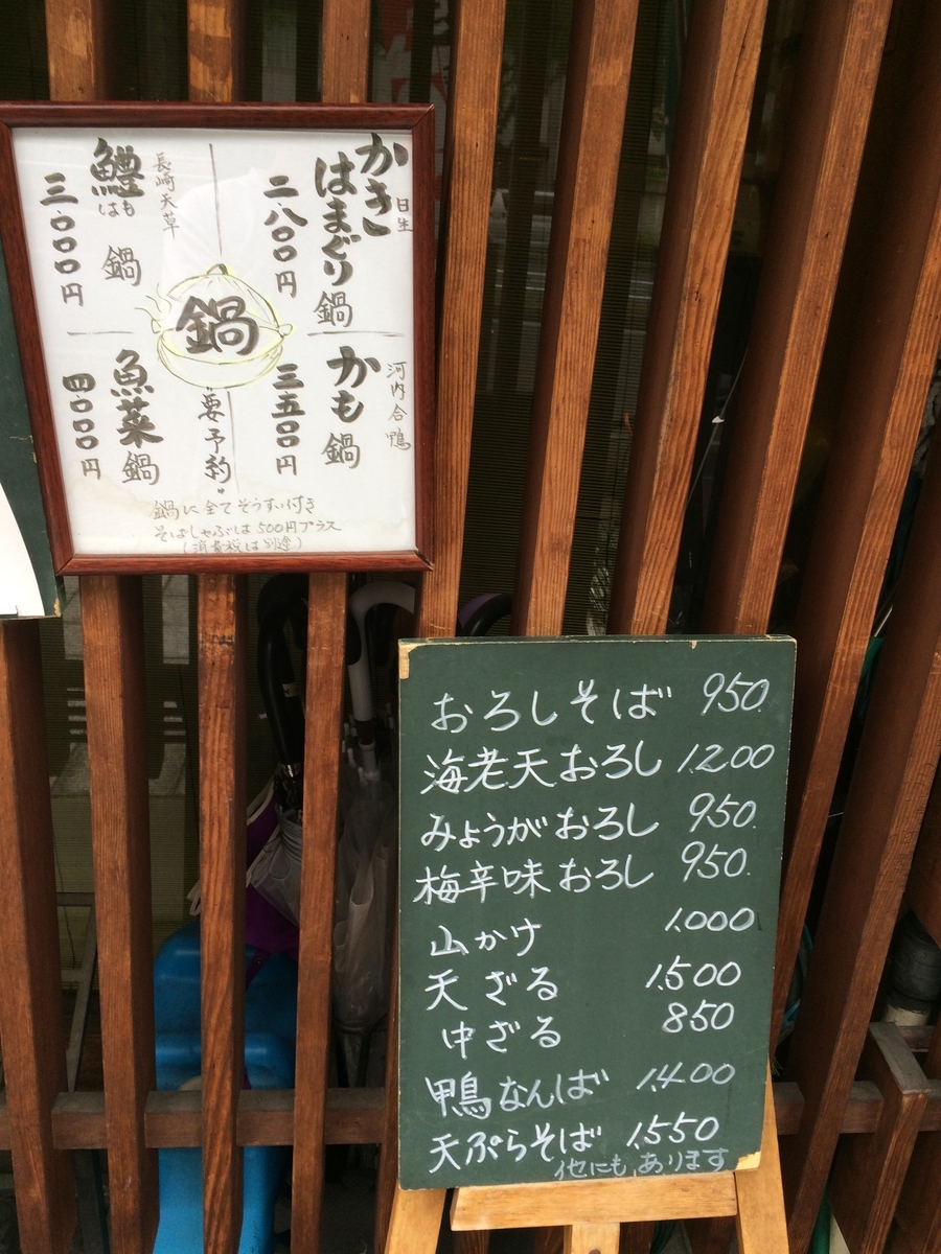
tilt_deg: -23.5
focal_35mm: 29
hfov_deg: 48.2
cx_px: 470
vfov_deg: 61.7
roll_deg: -3.5
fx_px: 1051
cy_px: 627
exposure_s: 1/120
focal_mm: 4.15
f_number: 2.2
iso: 50
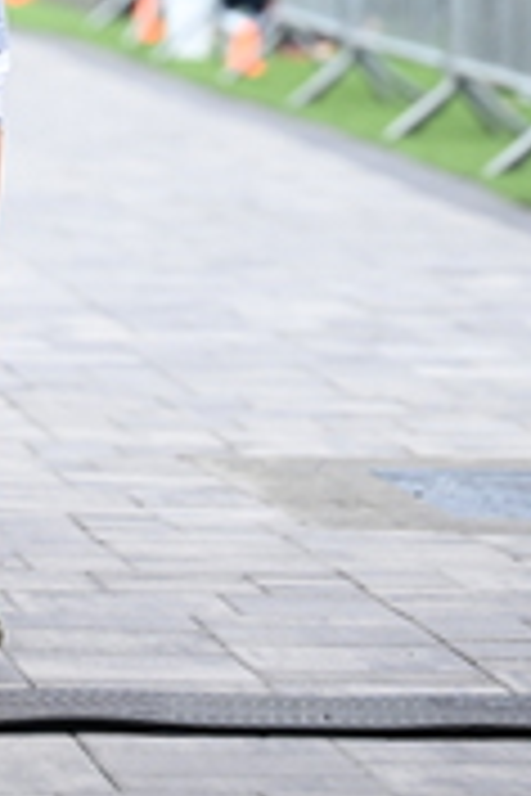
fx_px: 8606
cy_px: -391
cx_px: -7
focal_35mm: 389
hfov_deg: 3.5
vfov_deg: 5.3
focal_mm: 125
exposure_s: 1/1600
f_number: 2.8
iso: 1000
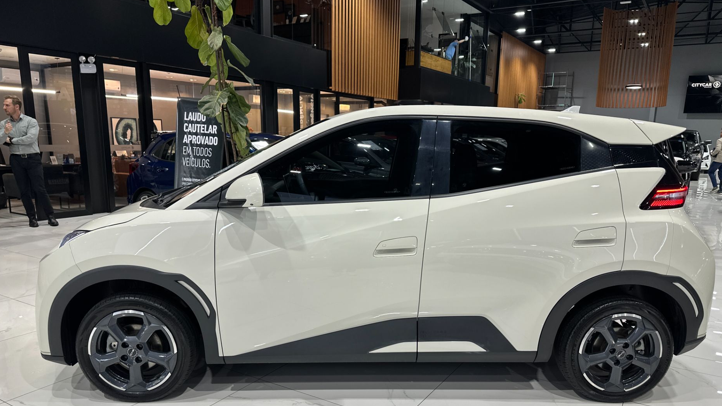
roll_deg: -1.2
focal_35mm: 27
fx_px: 517
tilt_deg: -12.6
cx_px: 369
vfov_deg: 42.6
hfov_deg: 69.8
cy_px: 255
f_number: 1.78
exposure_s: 1/120
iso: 125
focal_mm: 6.86
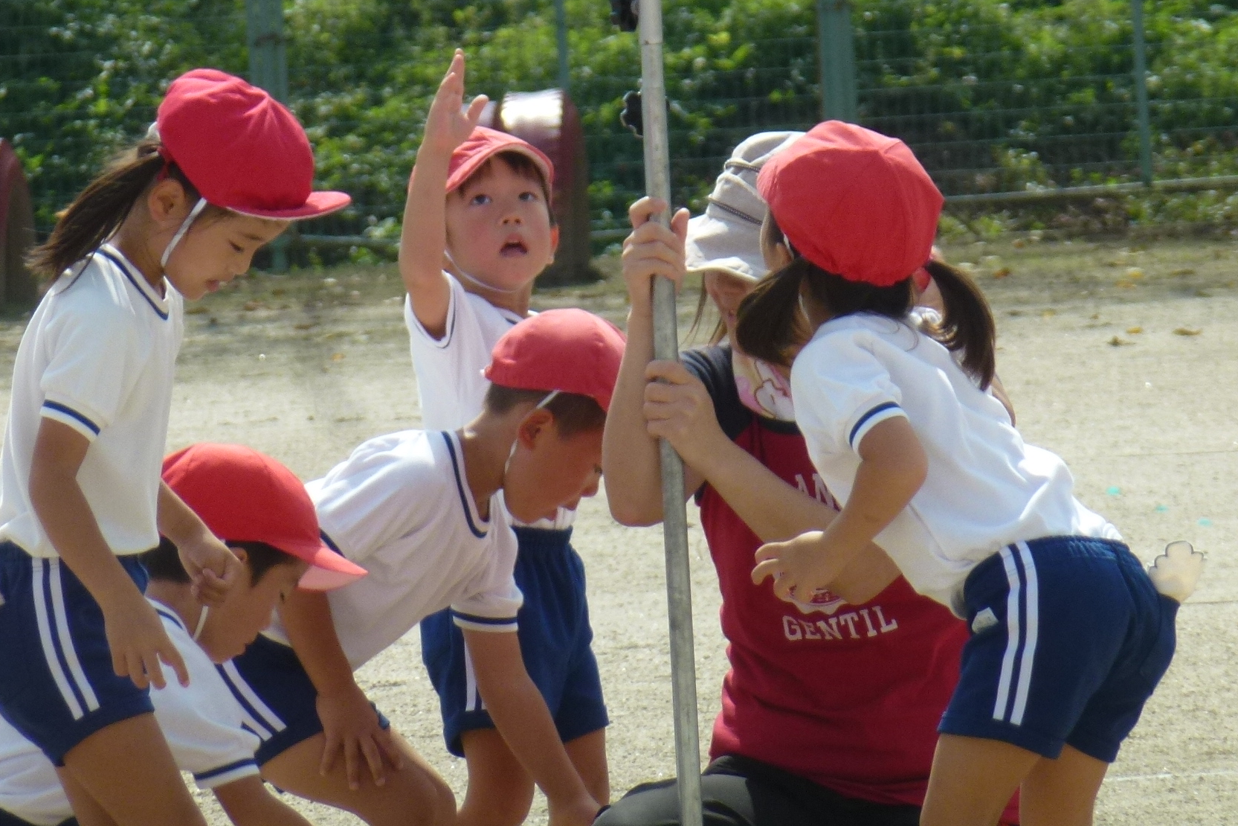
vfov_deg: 2.2
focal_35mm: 614
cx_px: 475
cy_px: 231
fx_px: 21113
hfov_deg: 3.4
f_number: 5.9
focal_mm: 68.8
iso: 125
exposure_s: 1/500
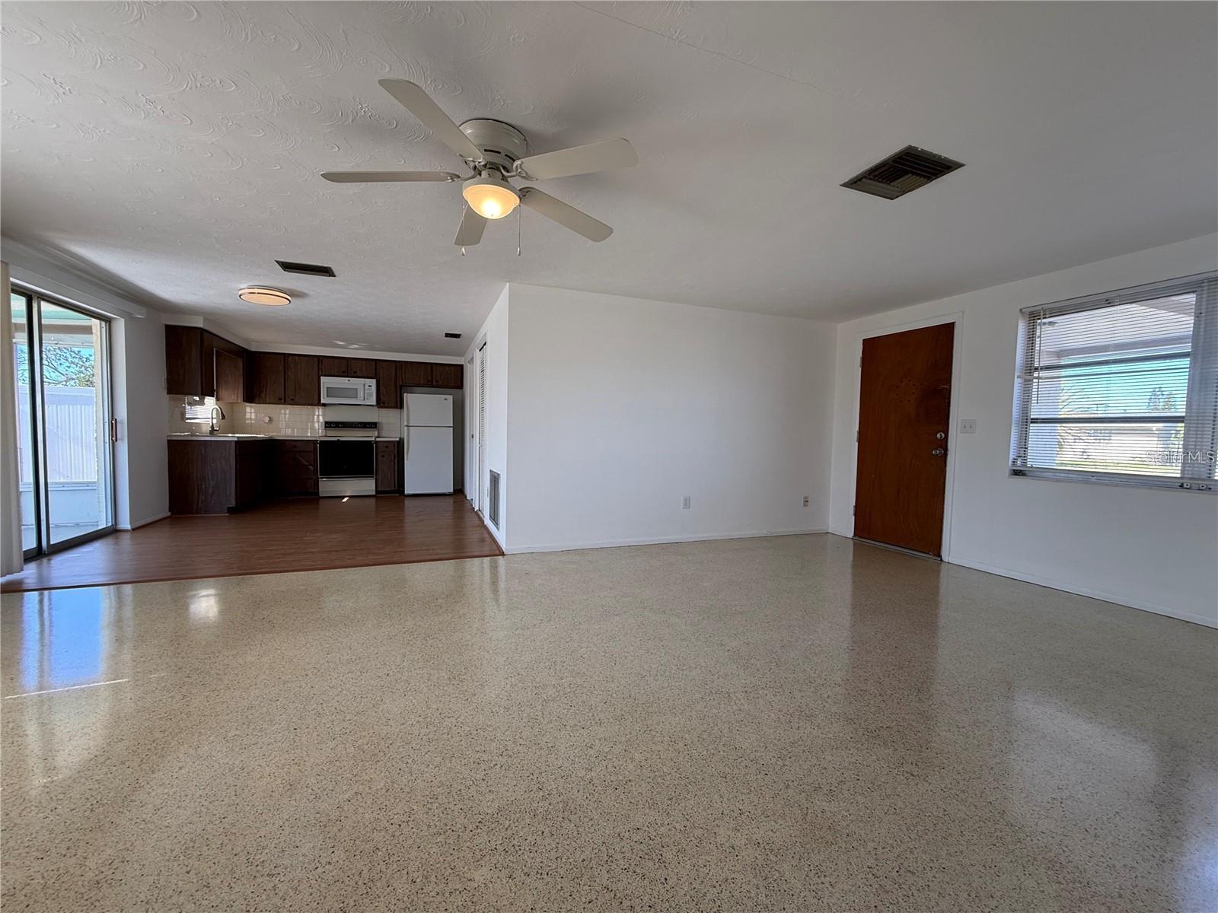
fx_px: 493
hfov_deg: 102.1
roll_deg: -0.7
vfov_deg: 85.7
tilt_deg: -2.2
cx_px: 609
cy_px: 456
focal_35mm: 14
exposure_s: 1/120
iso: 80
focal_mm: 2.22
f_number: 2.2
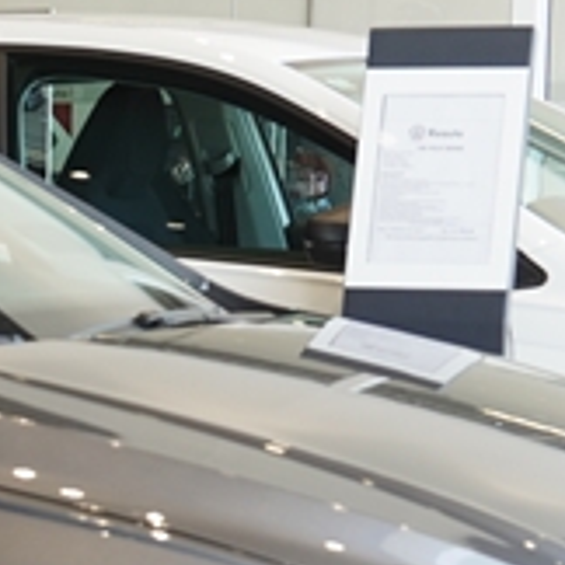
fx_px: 3724
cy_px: 636
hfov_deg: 8.4
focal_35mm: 202
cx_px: -398
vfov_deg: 8.6
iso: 160
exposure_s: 1/60
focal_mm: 25
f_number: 4
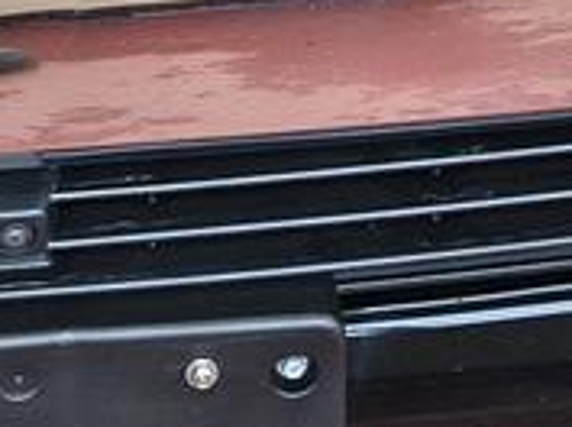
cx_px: -132
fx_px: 2869
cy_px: -767
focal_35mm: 174
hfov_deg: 11.2
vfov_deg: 7.6
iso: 230
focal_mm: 5.56
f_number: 1.8
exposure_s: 1/120
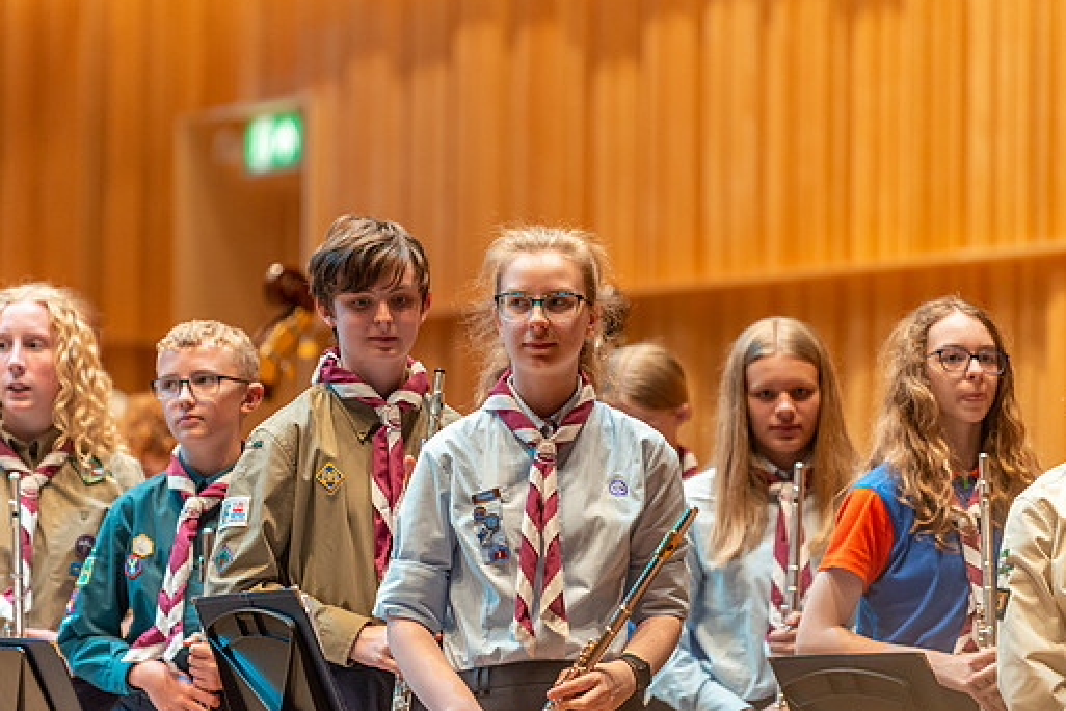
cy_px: 354
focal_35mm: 226
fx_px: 6692
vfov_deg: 6.1
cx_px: 519
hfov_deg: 9.1
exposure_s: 1/125
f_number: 2.8
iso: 2000
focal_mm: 200
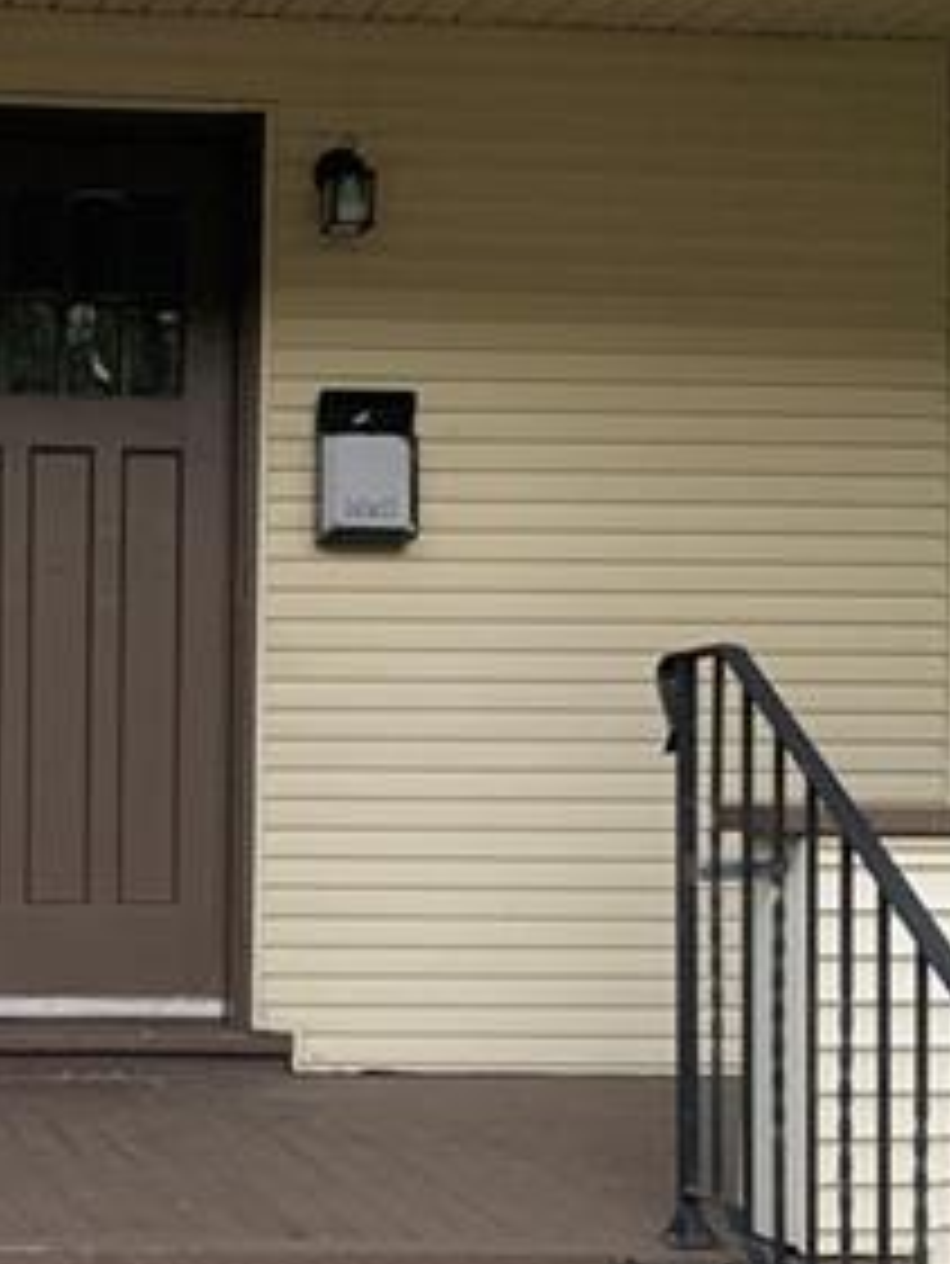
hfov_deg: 20.0
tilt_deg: +1.0
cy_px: 904
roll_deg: -0.5
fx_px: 2596
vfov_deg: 27.1
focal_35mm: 71
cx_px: -45
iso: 125
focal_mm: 4.25
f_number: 1.8
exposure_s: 1/60
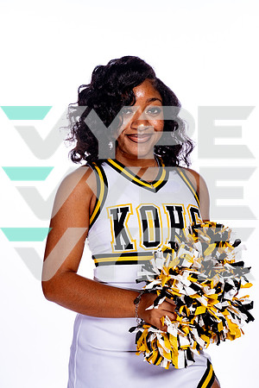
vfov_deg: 31.4
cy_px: 194
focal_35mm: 64
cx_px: 130
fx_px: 691
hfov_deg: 21.2
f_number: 5.6
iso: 100
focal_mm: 64
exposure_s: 1/250
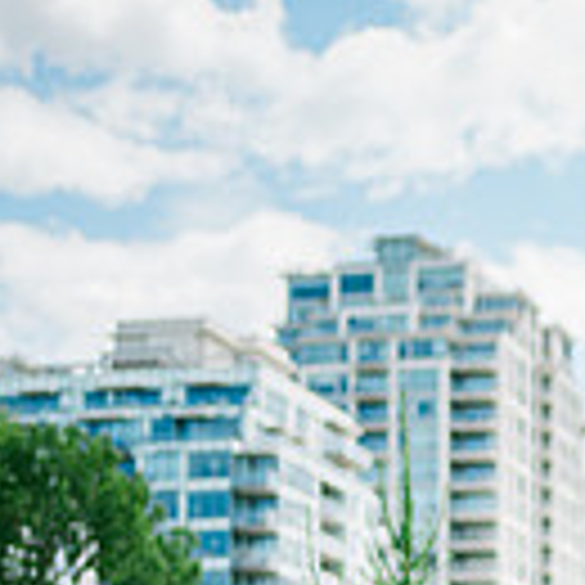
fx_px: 2677
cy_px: 650
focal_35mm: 140
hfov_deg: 11.3
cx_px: 1174
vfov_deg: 12.3
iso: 125
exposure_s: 1/4000
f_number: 1.2
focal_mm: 35
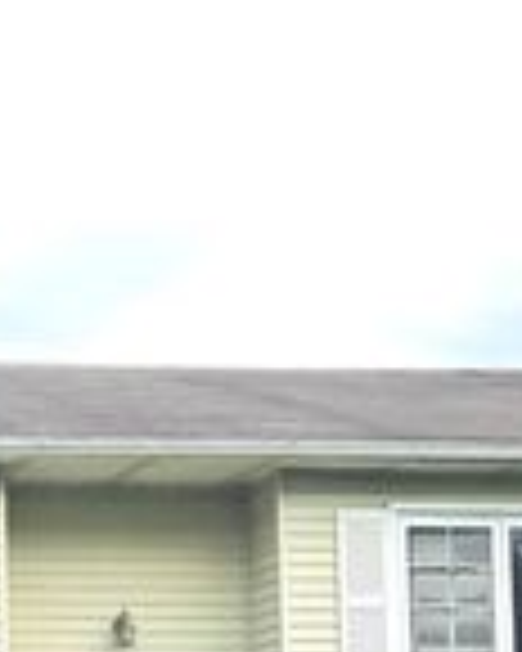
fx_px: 1912
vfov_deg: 18.8
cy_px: 652
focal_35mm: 99
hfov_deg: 14.7
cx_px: -207
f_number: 1.8
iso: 25
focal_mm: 5.4
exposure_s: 1/275
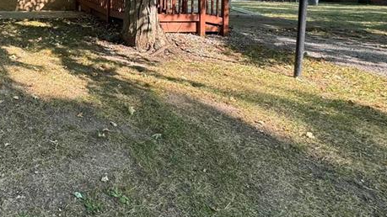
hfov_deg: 46.9
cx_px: -12
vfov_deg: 31.7
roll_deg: -0.1
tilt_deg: -1.8
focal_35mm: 34
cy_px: -5
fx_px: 349
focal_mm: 2.22
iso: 40
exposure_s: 1/175
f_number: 2.2
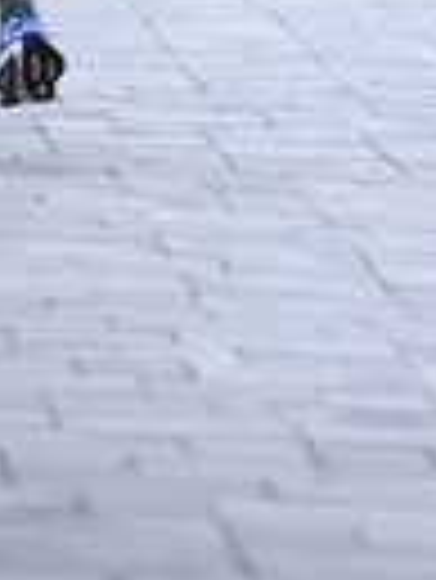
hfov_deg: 2.1
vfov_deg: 2.7
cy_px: -553
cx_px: 528
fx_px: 12021
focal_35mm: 717
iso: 1000
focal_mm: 175
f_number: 2.8
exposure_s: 1/1600
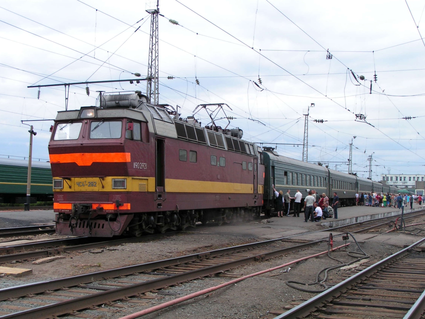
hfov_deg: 37.5
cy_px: 160
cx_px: 212
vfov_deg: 28.6
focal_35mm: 51
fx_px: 626
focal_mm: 8.6
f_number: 4.5
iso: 50
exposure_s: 1/400
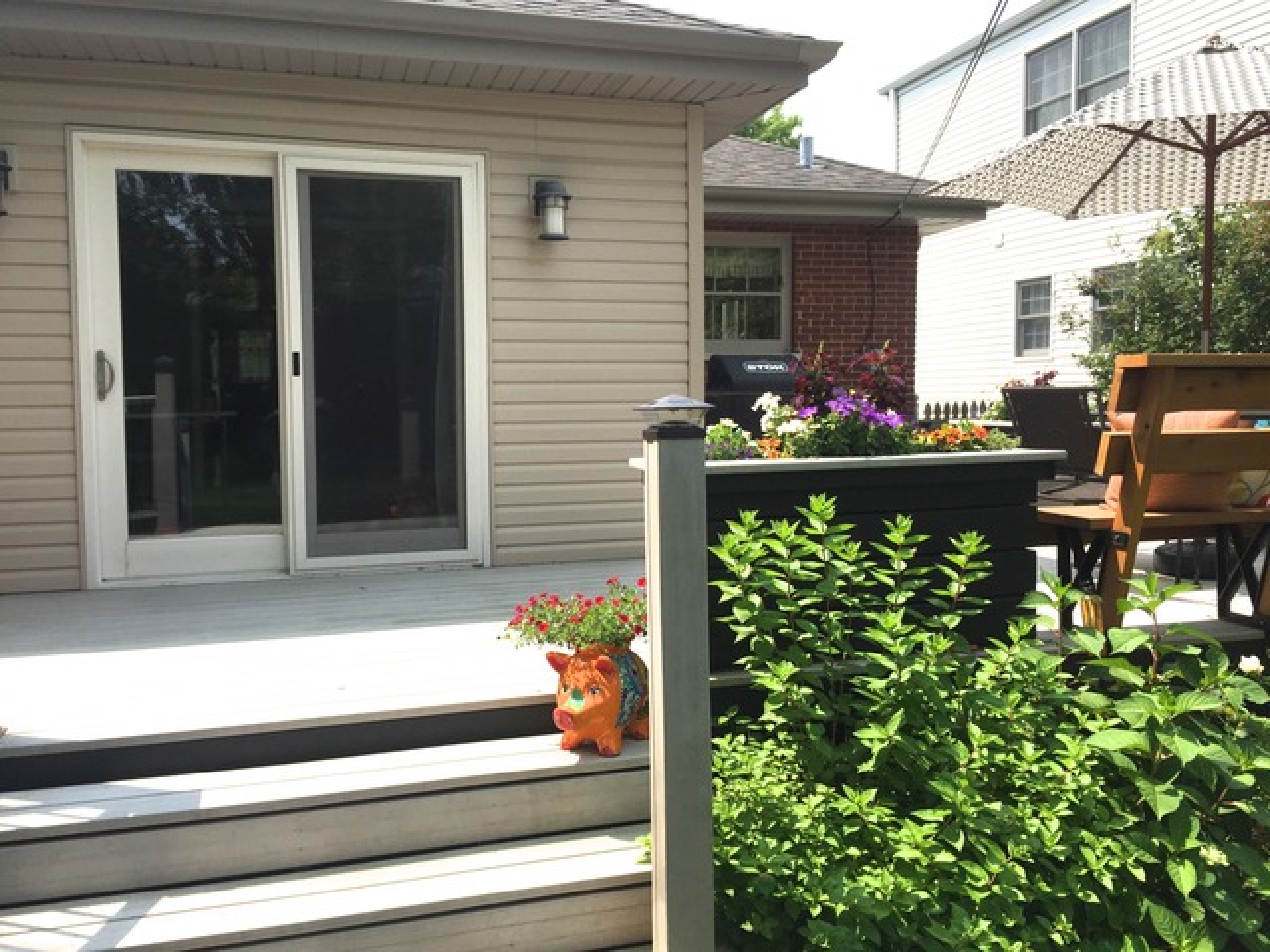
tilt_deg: -3.5
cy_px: 476
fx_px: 1064
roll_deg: +1.2
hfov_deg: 61.7
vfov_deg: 48.2
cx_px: 635
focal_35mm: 29
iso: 32
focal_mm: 4.15
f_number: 2.2
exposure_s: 1/1647
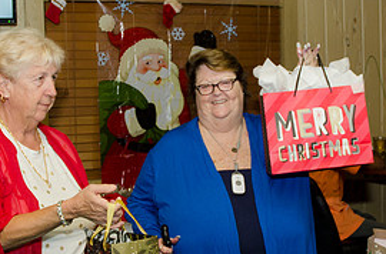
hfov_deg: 28.5
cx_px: 184
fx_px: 759
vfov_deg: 19.0
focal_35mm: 71
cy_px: 154
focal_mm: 22
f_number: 5.6
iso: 400
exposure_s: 1/60
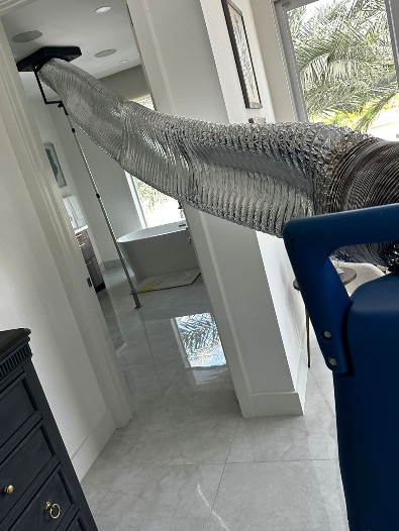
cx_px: 200
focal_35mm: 29
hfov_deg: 48.3
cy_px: 266
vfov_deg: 61.6
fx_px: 445
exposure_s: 1/123
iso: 32
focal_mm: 4.2
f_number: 2.2
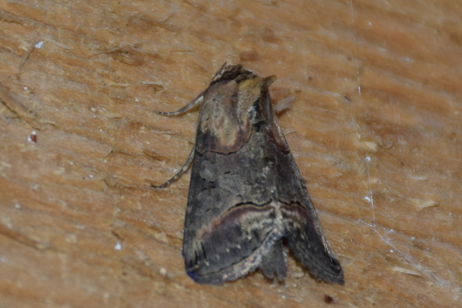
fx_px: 2695
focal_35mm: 210
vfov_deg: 6.5
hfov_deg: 9.8
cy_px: 154
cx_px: 231
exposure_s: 1/60
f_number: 5.6
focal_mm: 140
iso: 320
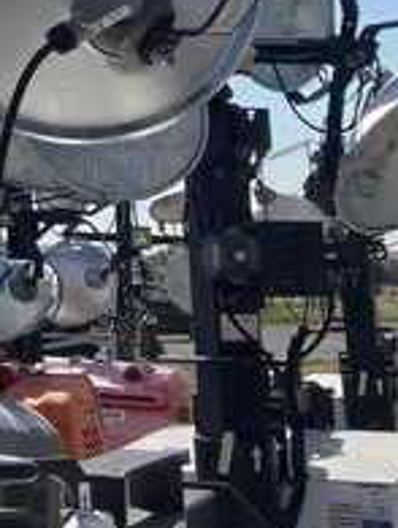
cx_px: -301
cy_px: -150
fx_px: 1604
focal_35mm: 105
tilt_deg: +17.8
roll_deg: +2.8
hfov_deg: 12.9
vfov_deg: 17.6
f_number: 1.8
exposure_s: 1/2703
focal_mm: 3.99
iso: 32
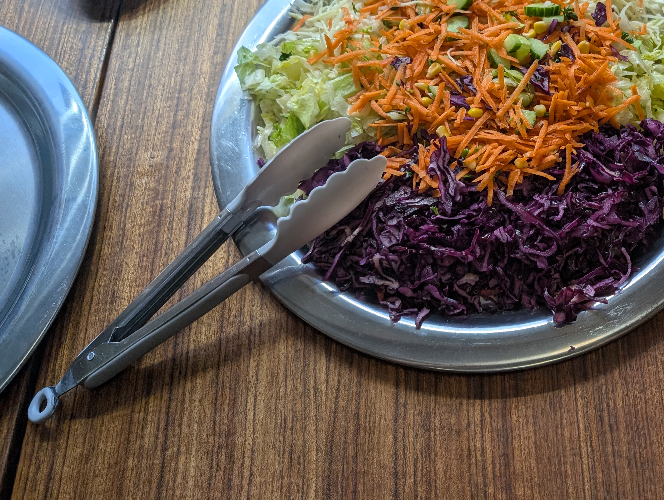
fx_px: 788
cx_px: 542
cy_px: 126
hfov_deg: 43.3
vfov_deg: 34.5
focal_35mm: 41
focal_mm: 6.9
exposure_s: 1/111
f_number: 1.68
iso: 50
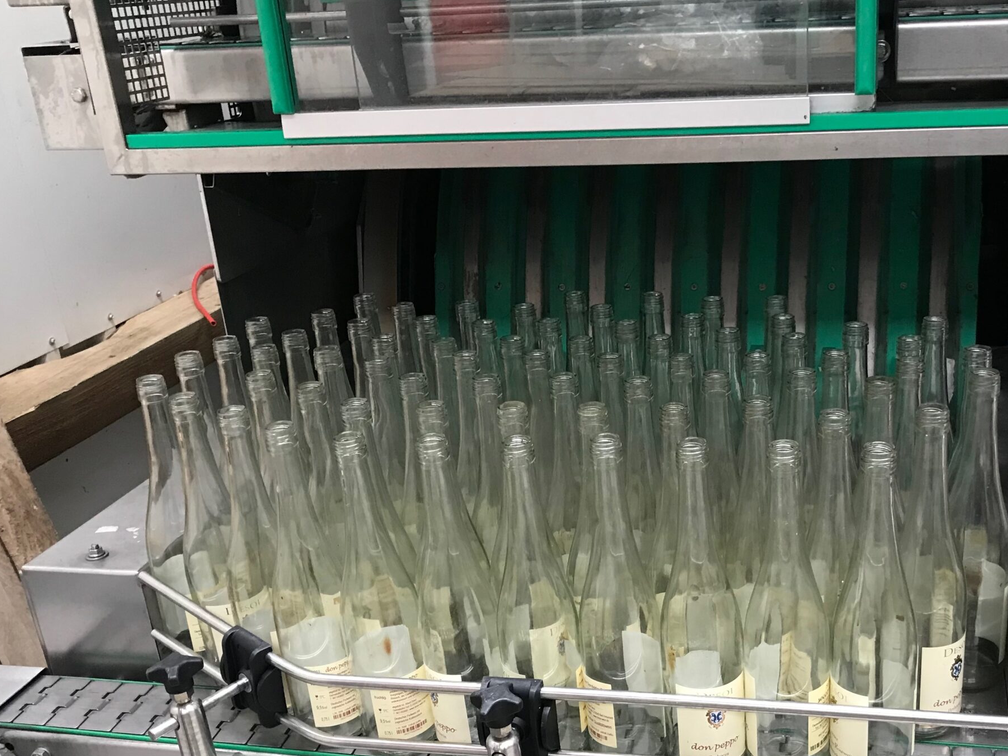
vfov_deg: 35.7
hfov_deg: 46.1
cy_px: 485
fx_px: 1165
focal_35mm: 40
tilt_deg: -23.8
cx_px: 669
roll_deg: +2.6
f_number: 1.8
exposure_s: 1/15
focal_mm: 3.99
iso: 50
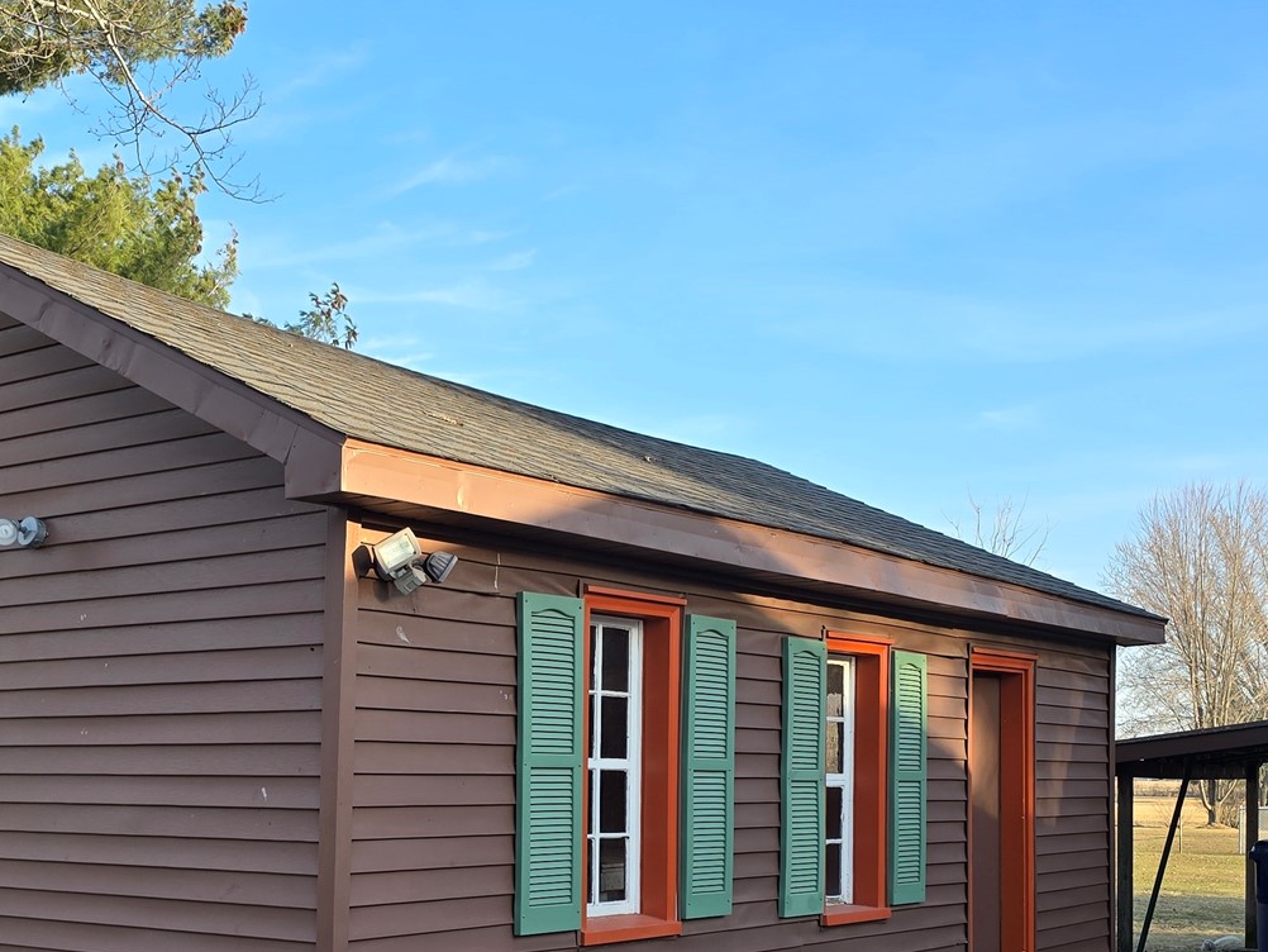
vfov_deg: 30.1
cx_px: 375
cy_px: 765
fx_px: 1722
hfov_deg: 39.7
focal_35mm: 47
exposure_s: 1/191
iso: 12
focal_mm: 6.3
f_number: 1.7
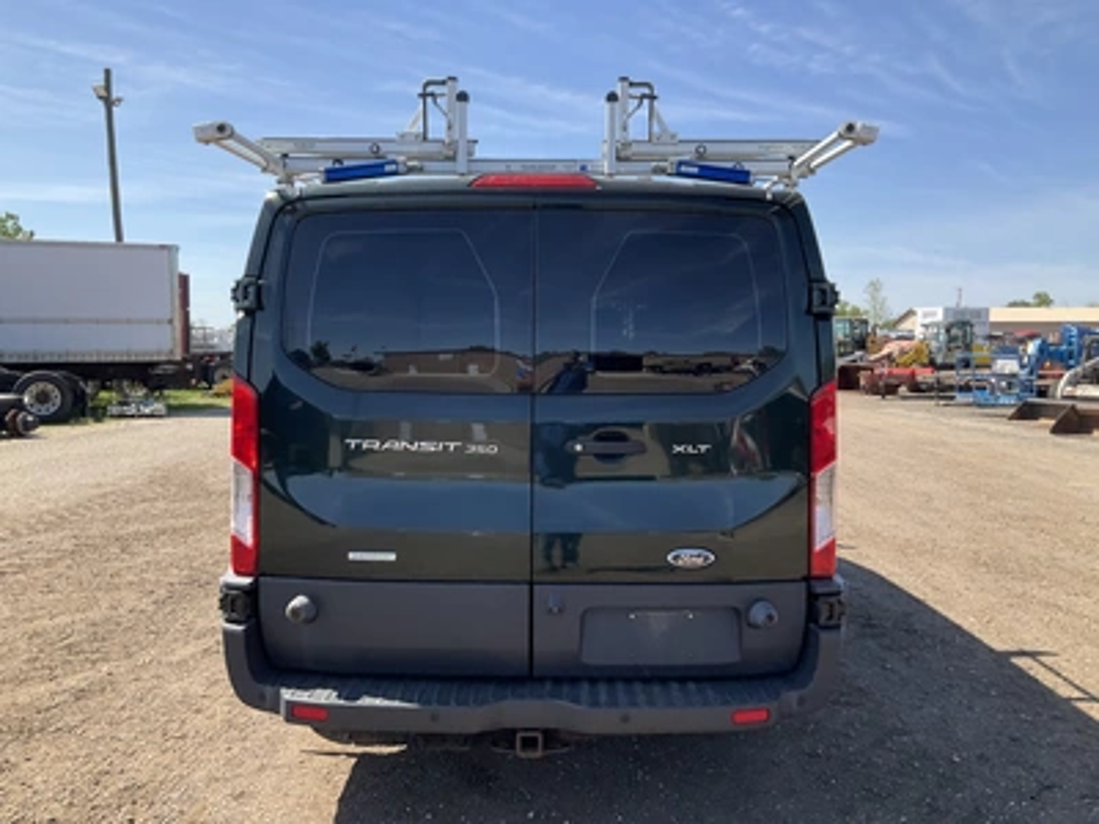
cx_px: 550
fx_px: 921
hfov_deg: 61.7
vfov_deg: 48.2
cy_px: 412
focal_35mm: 29
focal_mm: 3
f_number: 1.8
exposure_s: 1/929
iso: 25
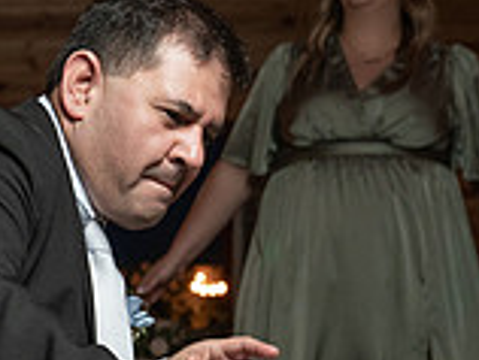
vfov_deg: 9.4
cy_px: 404
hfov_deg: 12.2
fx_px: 2162
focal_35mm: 156
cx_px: -191
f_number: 4
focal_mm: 41
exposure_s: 1/200
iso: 2000
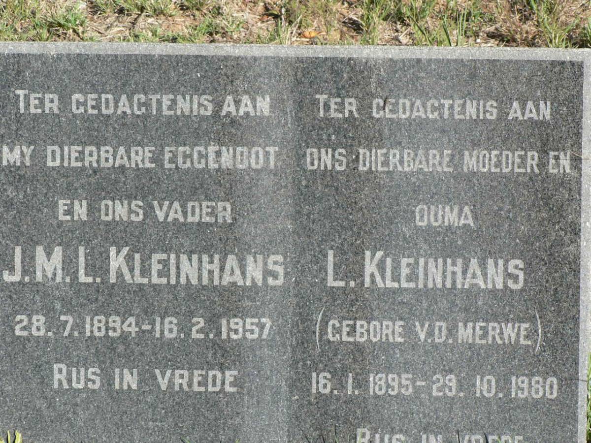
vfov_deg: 13.2
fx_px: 1912
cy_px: 222
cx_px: 296
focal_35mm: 112
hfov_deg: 17.6
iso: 100
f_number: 5
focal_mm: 18.6
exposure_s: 1/400
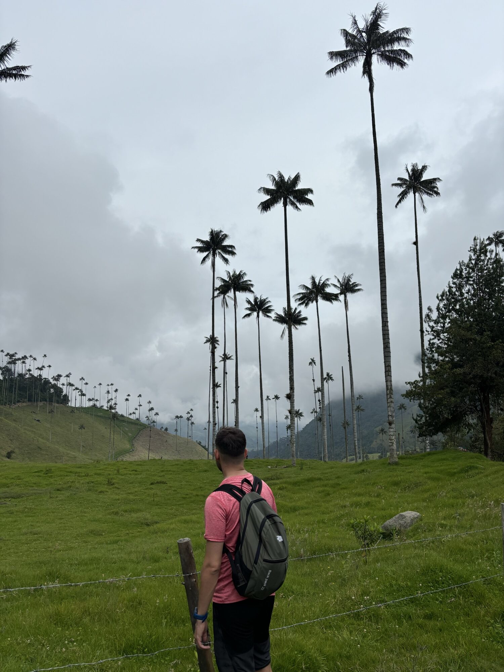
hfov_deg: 53.1
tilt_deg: +8.7
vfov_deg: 67.3
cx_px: 252
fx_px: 505
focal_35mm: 26
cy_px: 336
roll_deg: +0.4
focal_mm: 5.96
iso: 50
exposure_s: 1/6329
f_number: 1.6
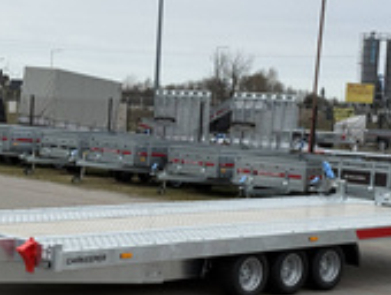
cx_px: 154
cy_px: 190
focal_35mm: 99
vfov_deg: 15.0
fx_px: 1120
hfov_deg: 19.8
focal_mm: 6.76
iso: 64
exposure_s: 1/5208
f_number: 1.78
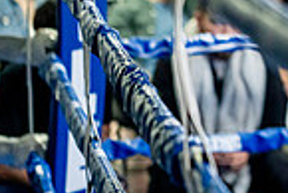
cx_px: 534
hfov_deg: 8.2
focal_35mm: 240
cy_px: -17
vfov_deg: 5.7
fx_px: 1922
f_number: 2
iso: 4000
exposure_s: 1/1000
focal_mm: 60
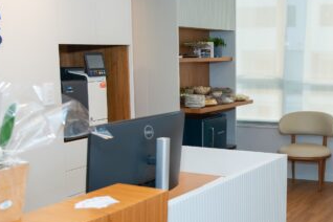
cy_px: 170
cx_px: 256
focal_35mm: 58
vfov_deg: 23.1
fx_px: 536
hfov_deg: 33.7
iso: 1000
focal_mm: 24
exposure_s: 1/160
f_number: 3.5
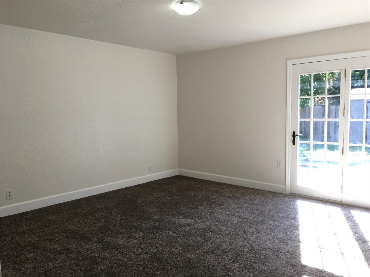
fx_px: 310
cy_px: 138
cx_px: 185
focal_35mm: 29
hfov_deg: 61.7
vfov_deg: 48.2
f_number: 2.2
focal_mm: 4.15
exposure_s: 1/120
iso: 40
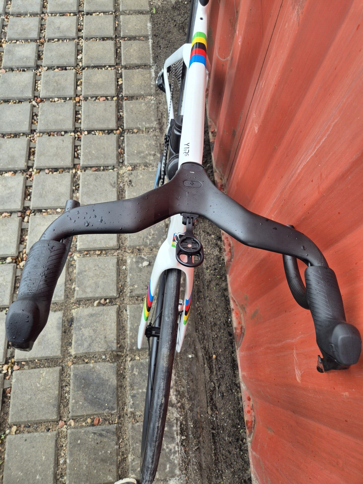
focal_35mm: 23
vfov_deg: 73.9
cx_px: 182
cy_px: 242
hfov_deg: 58.9
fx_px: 322
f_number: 1.8
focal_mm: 5.4
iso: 25
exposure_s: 1/214
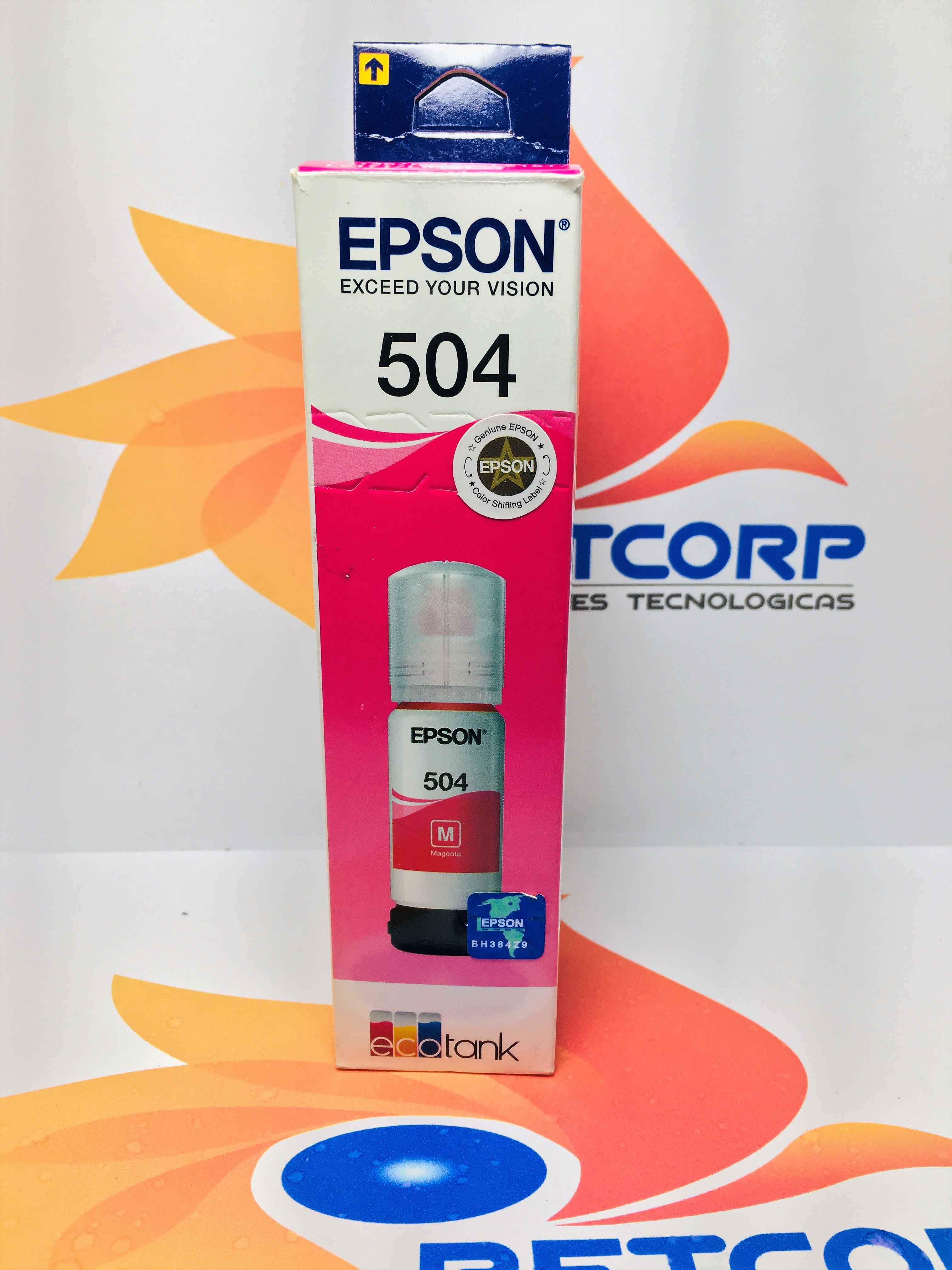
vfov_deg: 61.7
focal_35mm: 29
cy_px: 635
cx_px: 476
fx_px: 1063
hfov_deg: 48.2
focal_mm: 4.15
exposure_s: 1/120
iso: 40
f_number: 2.2
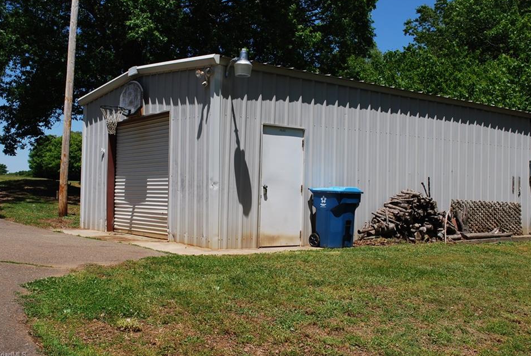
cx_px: 276
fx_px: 576
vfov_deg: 34.3
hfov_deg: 49.5
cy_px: 167
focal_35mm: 39
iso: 100
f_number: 8
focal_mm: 24
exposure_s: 1/250
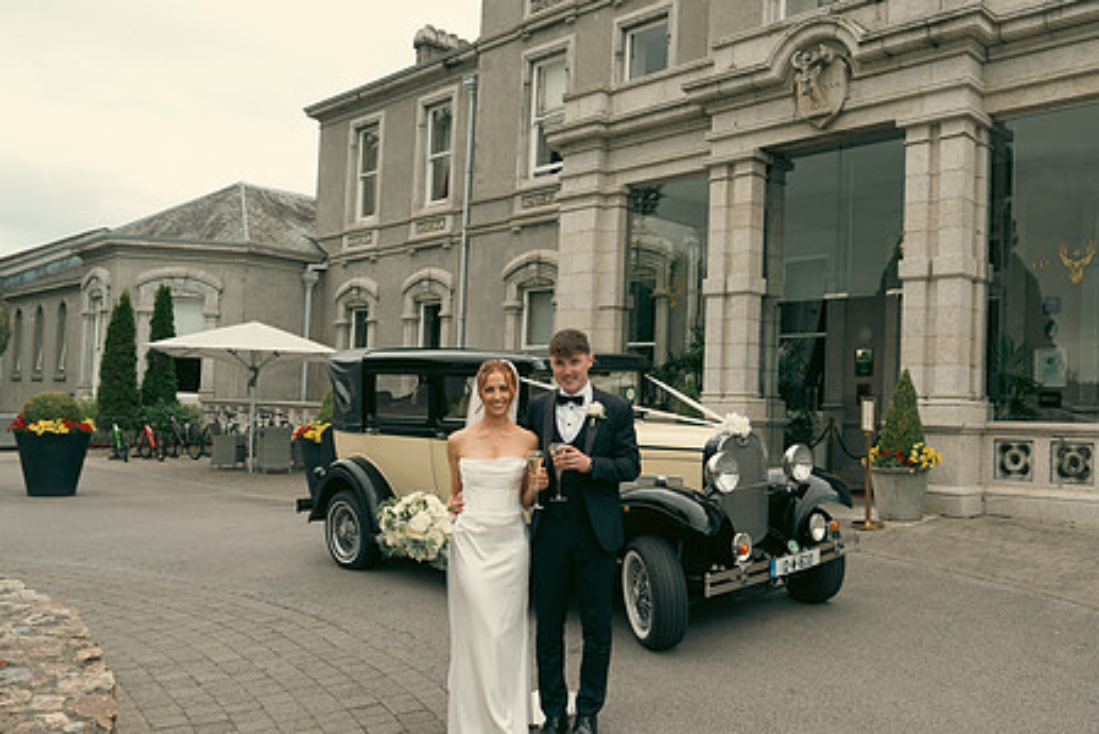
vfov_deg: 42.4
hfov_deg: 59.3
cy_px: 390
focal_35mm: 31
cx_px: 705
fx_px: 947
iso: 125
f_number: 3.5
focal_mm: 24
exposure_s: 1/500
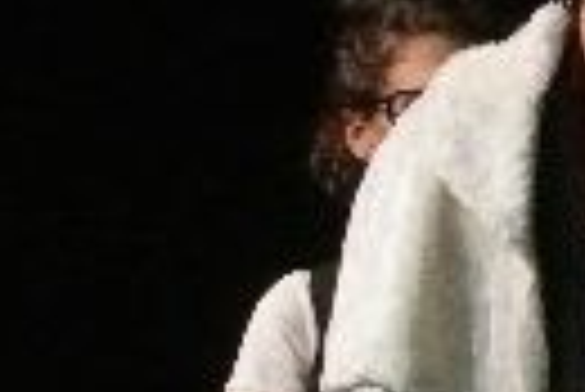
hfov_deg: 4.0
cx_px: 1606
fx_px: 8134
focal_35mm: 500
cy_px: 696
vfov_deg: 2.7
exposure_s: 1/60
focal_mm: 30
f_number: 7.1
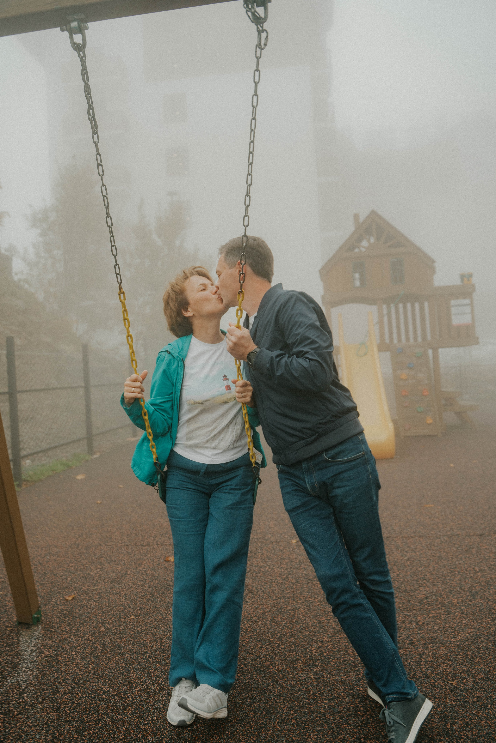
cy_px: 372
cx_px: 248
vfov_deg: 65.5
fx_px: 578
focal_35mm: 28
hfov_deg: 46.4
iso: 320
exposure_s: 1/100
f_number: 3.5
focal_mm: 28
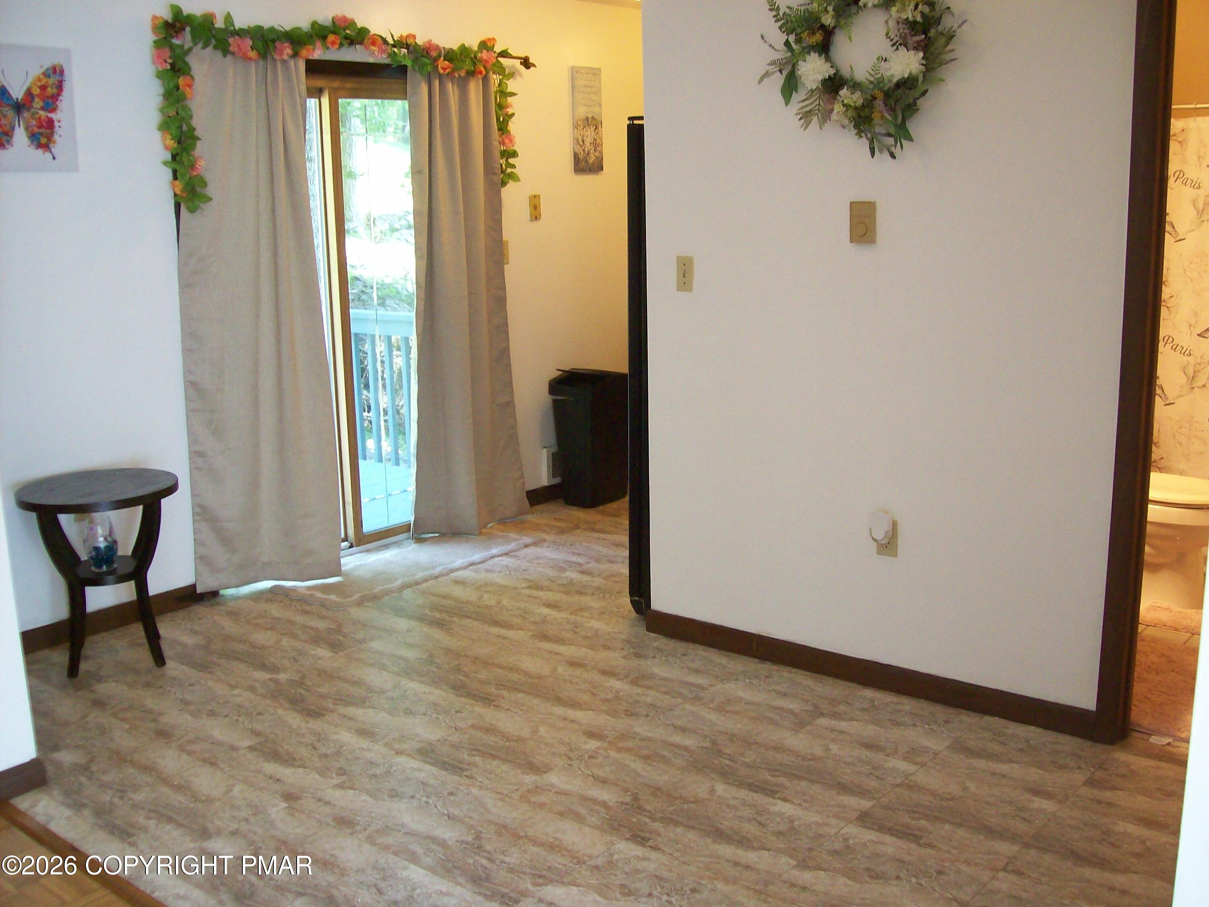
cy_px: 454
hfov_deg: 51.4
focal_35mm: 36
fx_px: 1257
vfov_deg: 39.7
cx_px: 604
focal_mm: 6
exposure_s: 1/21.1
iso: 160
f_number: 2.7
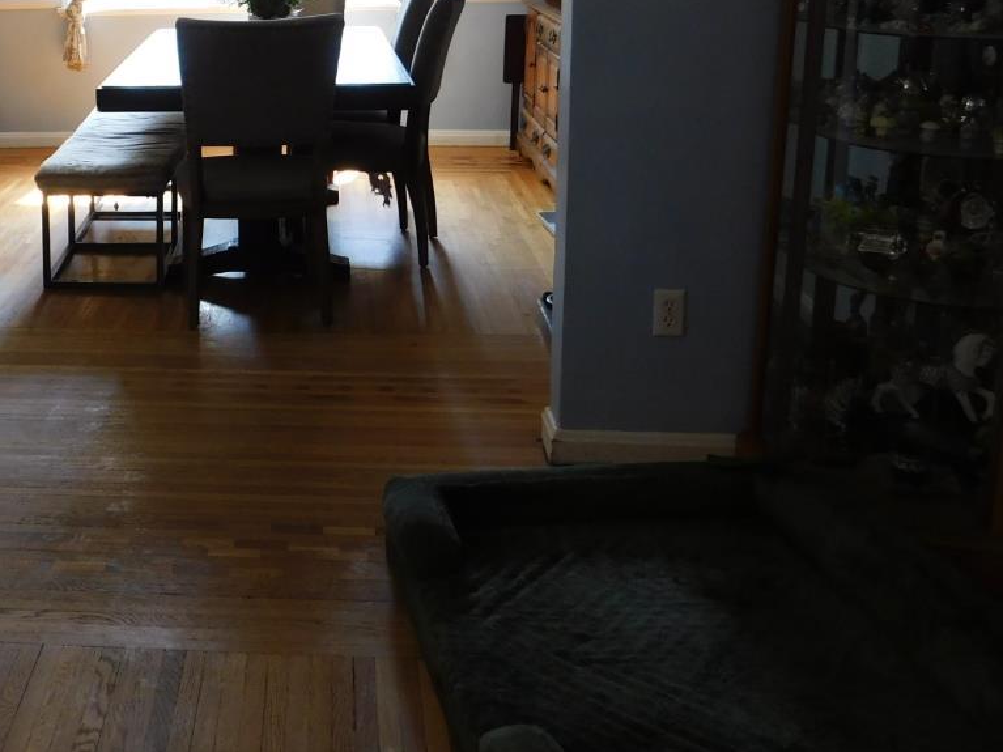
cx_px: 163
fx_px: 1304
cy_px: 142
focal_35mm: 45
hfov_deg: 39.9
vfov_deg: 31.3
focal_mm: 4
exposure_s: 1/30
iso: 140
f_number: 3
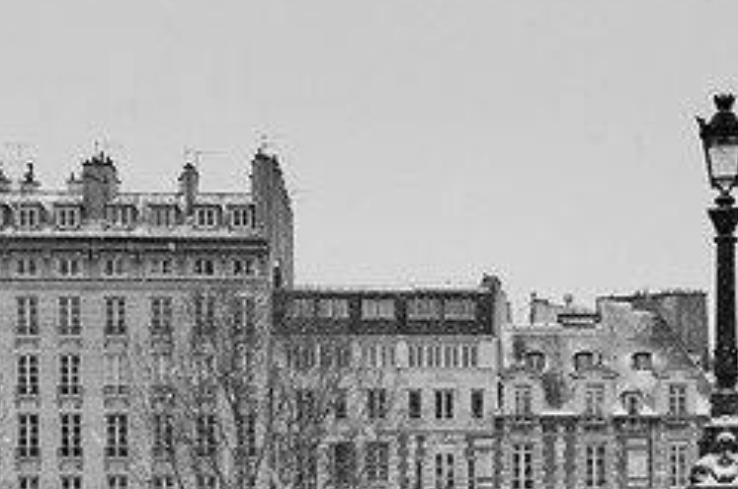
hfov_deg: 24.1
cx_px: 519
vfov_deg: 15.7
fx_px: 1719
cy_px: 550
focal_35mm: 84
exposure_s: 1/125
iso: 200
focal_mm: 24
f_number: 11
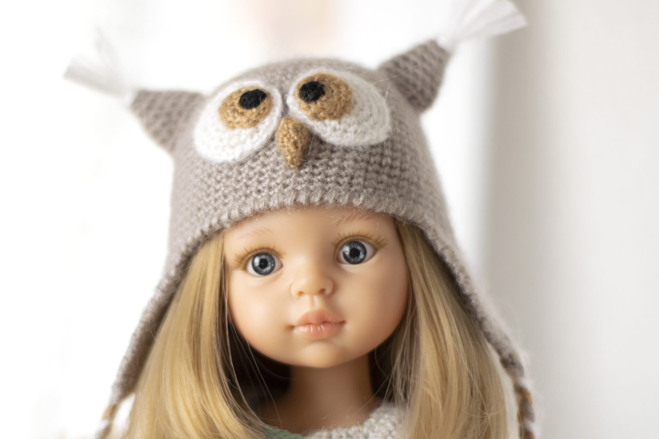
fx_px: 1849
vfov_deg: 13.6
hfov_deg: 20.2
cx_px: 245
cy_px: 257
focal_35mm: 101
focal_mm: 50
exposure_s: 1/1000
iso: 400
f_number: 2
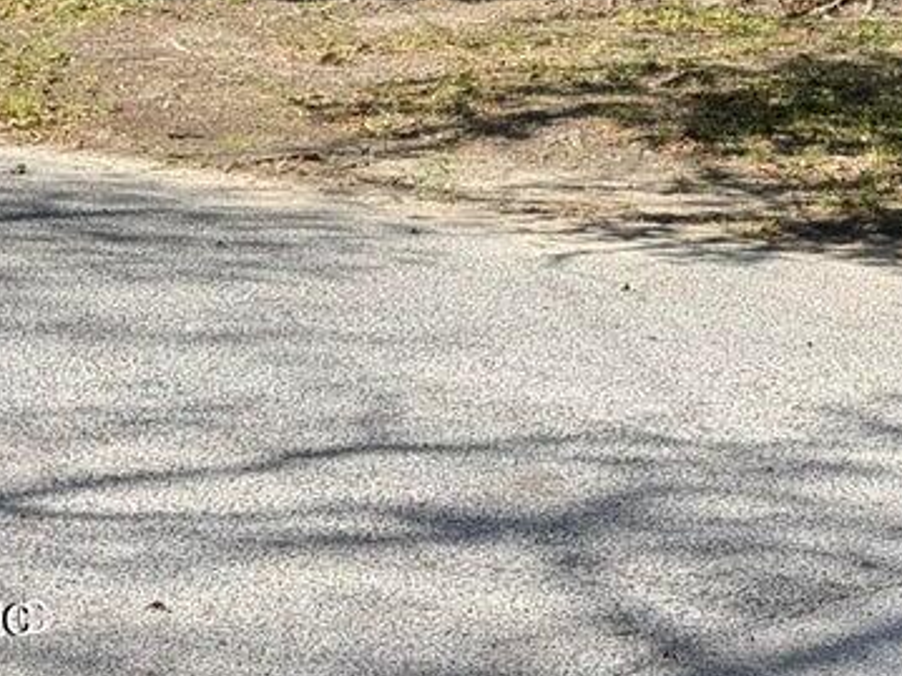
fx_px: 2970
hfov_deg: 17.2
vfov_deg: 12.7
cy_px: -113
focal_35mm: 114
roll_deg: -1.5
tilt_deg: -3.5
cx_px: 644
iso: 64
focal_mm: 6.76
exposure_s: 1/1608
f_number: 1.78
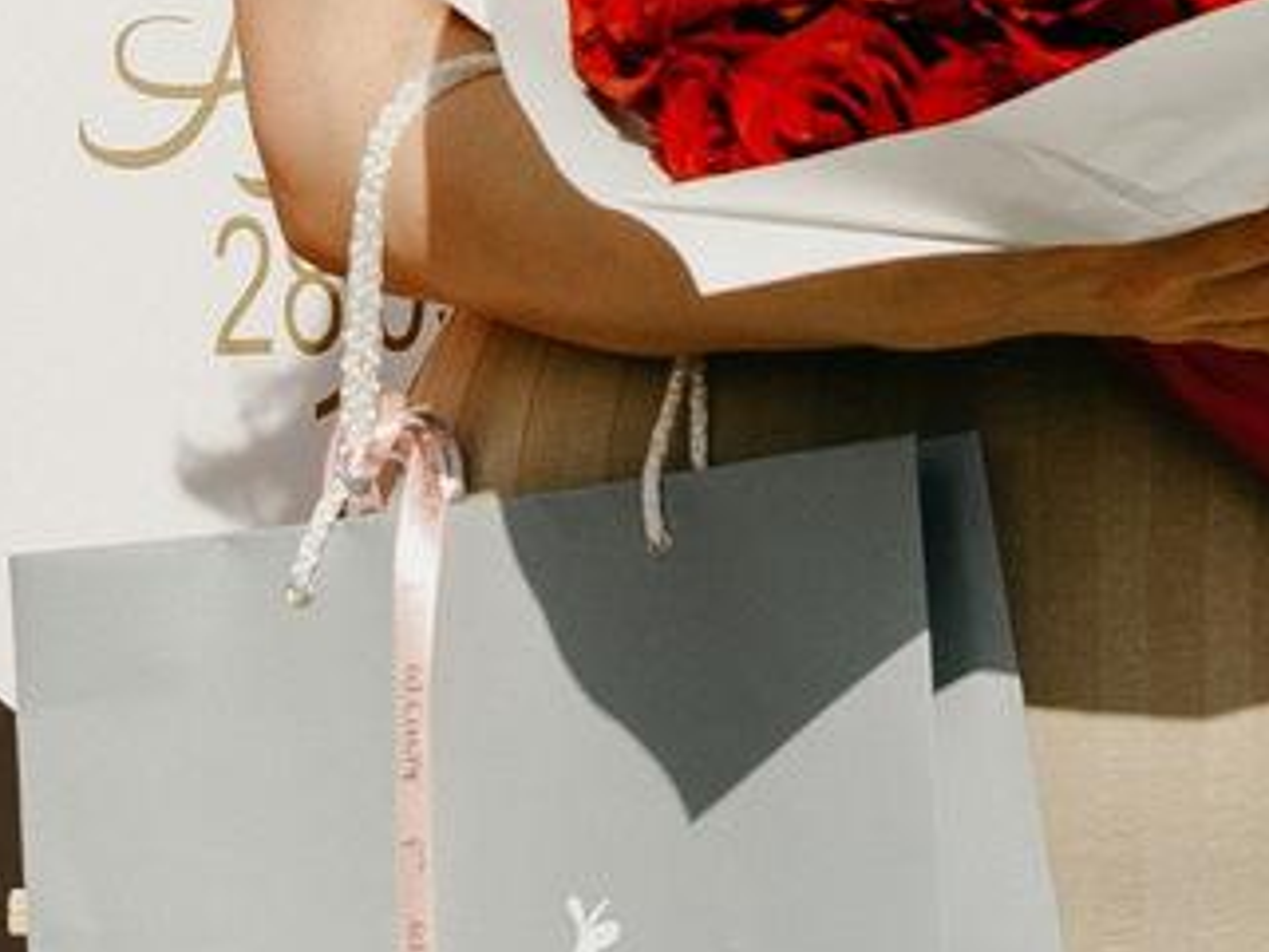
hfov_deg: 5.8
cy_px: -826
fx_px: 12432
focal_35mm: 339
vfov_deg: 4.3
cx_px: 1331
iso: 64
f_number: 5
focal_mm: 40
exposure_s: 1/800
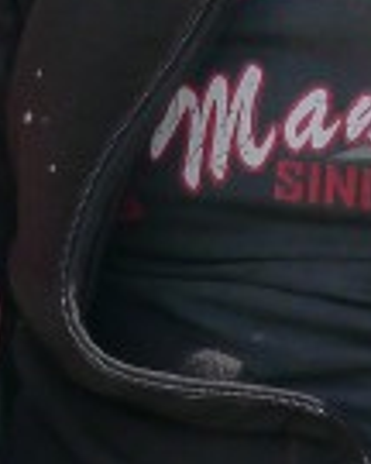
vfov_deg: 7.4
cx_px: 55
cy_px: 38
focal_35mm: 262
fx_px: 3596
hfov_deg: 5.9
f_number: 4
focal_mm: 10
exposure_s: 1/800
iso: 125
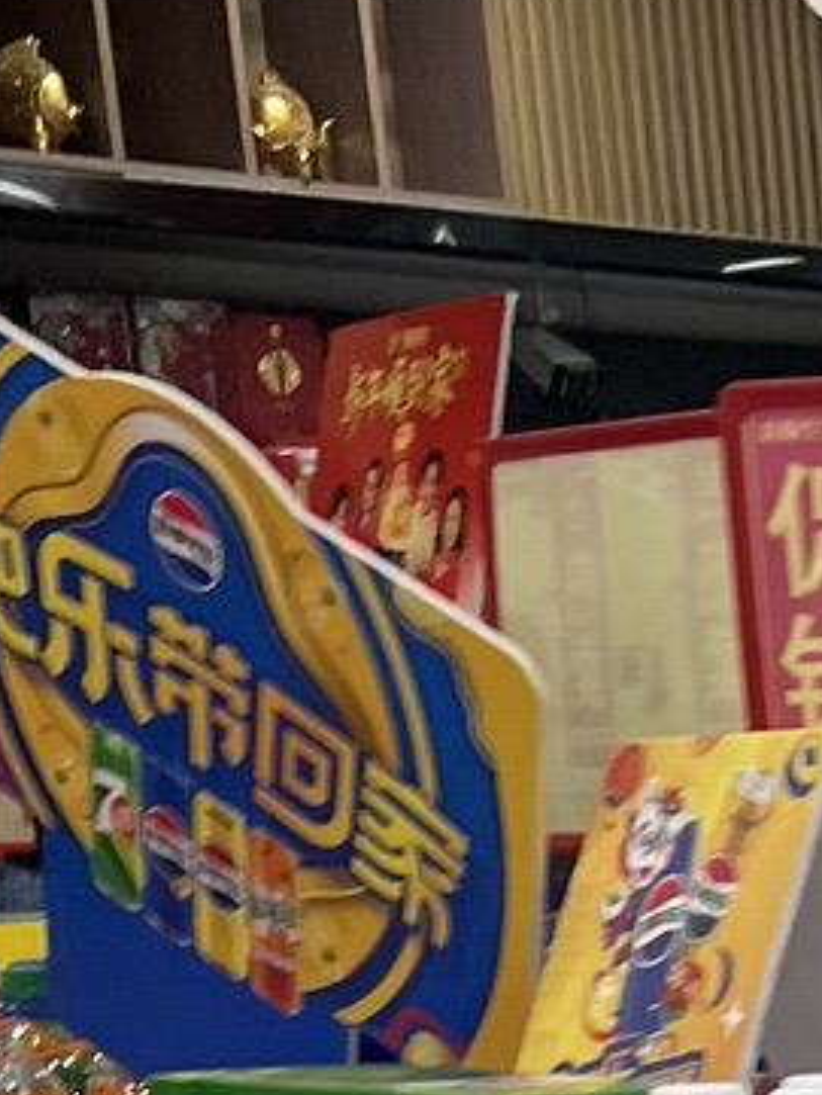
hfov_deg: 9.0
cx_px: 2141
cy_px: 1920
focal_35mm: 144
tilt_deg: -17.6
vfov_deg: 12.6
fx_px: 4557
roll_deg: +3.5
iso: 80
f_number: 1.5
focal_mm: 5.7
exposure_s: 1/121
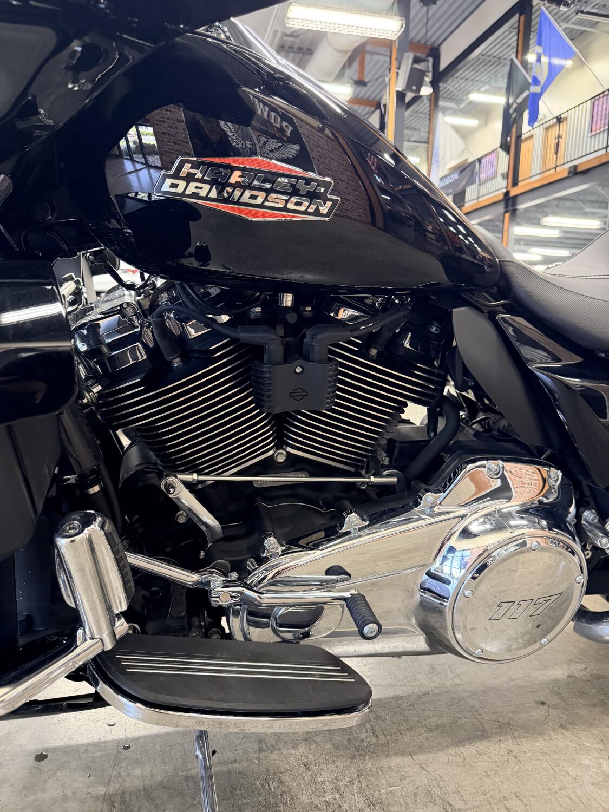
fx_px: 563
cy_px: 406
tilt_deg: -8.5
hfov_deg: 56.8
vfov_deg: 71.6
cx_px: 304
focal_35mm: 24
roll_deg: -2.3
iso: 800
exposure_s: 1/60
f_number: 1.78
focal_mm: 6.76
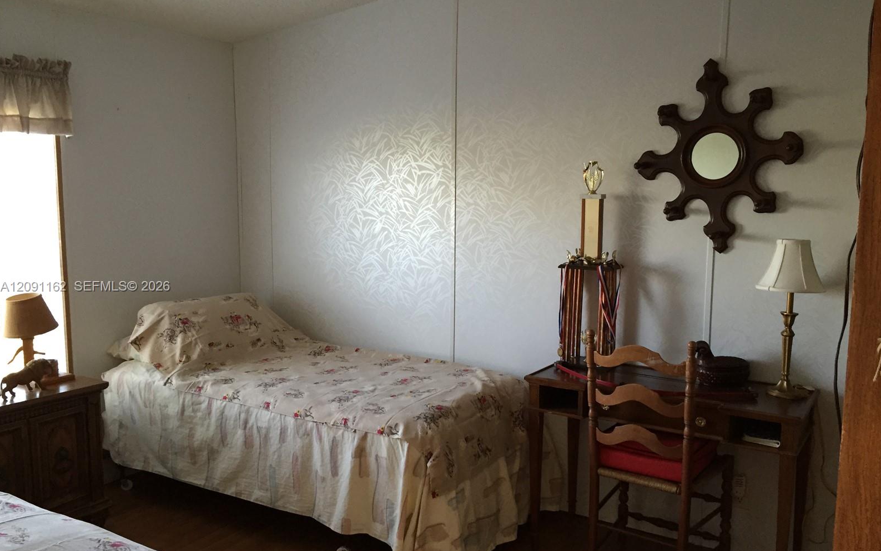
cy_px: 287
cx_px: 441
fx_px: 744
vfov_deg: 40.6
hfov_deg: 61.2
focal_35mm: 31
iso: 100
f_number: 2.2
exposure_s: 1/30
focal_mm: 4.15
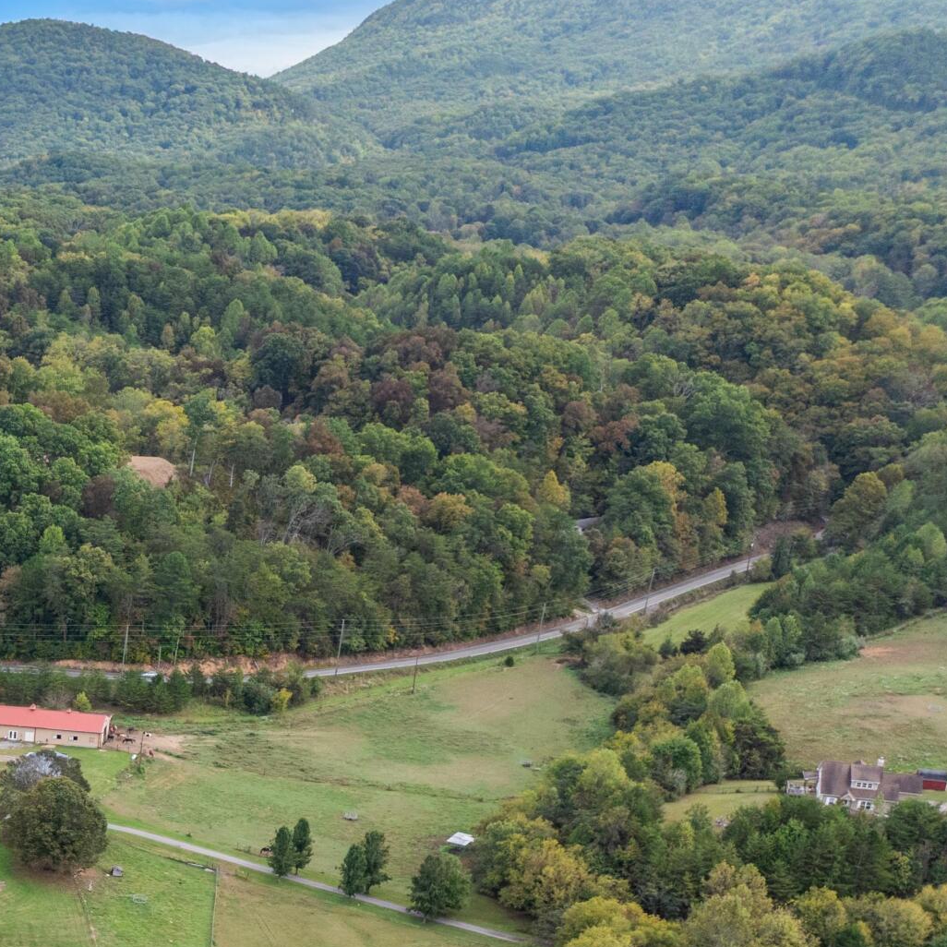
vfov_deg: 26.2
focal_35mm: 62
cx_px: -380
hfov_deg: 23.5
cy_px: 955
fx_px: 1919
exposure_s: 1/160
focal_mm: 12.29
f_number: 2.8
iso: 250
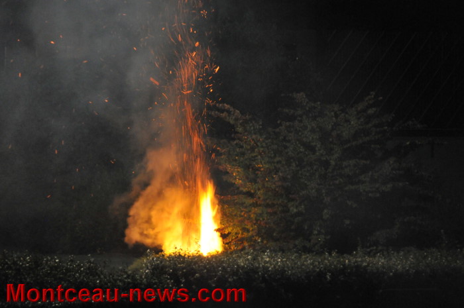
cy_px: 154
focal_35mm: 300
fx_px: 3862
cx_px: 232
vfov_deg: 4.6
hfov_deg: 6.9
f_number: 5.6
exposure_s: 1/20
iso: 3200
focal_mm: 200
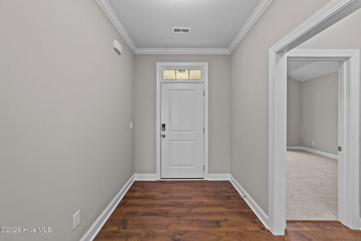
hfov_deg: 104.2
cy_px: 120
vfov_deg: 81.3
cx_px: 180
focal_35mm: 14
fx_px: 140
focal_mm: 14
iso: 160
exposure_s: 1
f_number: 8
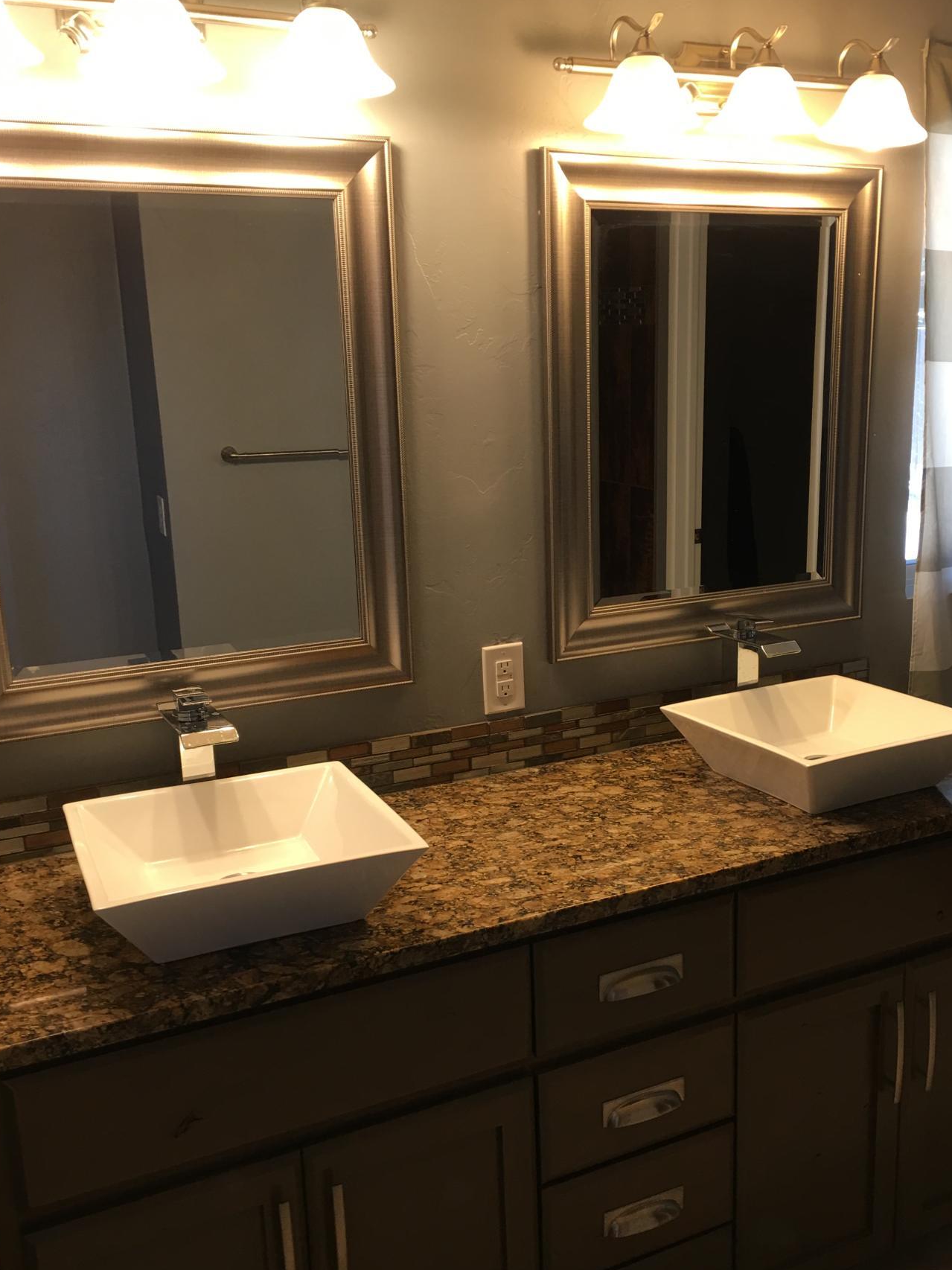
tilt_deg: -12.9
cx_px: 535
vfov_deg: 53.9
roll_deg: +0.8
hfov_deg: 41.7
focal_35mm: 34
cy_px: 664
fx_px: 1247
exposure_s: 1/15
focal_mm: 4.15
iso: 25
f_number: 2.2
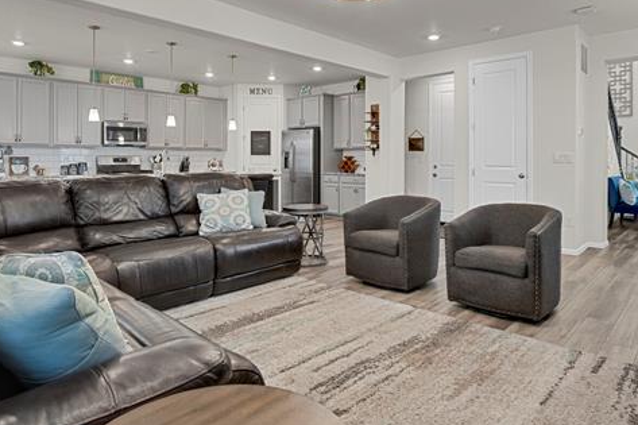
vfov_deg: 54.6
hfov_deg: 76.0
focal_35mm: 23
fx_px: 407
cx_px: 337
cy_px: 166
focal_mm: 17
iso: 9000
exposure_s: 1/20
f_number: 8
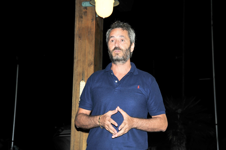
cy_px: 75
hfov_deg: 27.0
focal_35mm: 75
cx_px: 113
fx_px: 471
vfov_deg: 18.2
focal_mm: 75
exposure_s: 1/200
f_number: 8
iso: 200
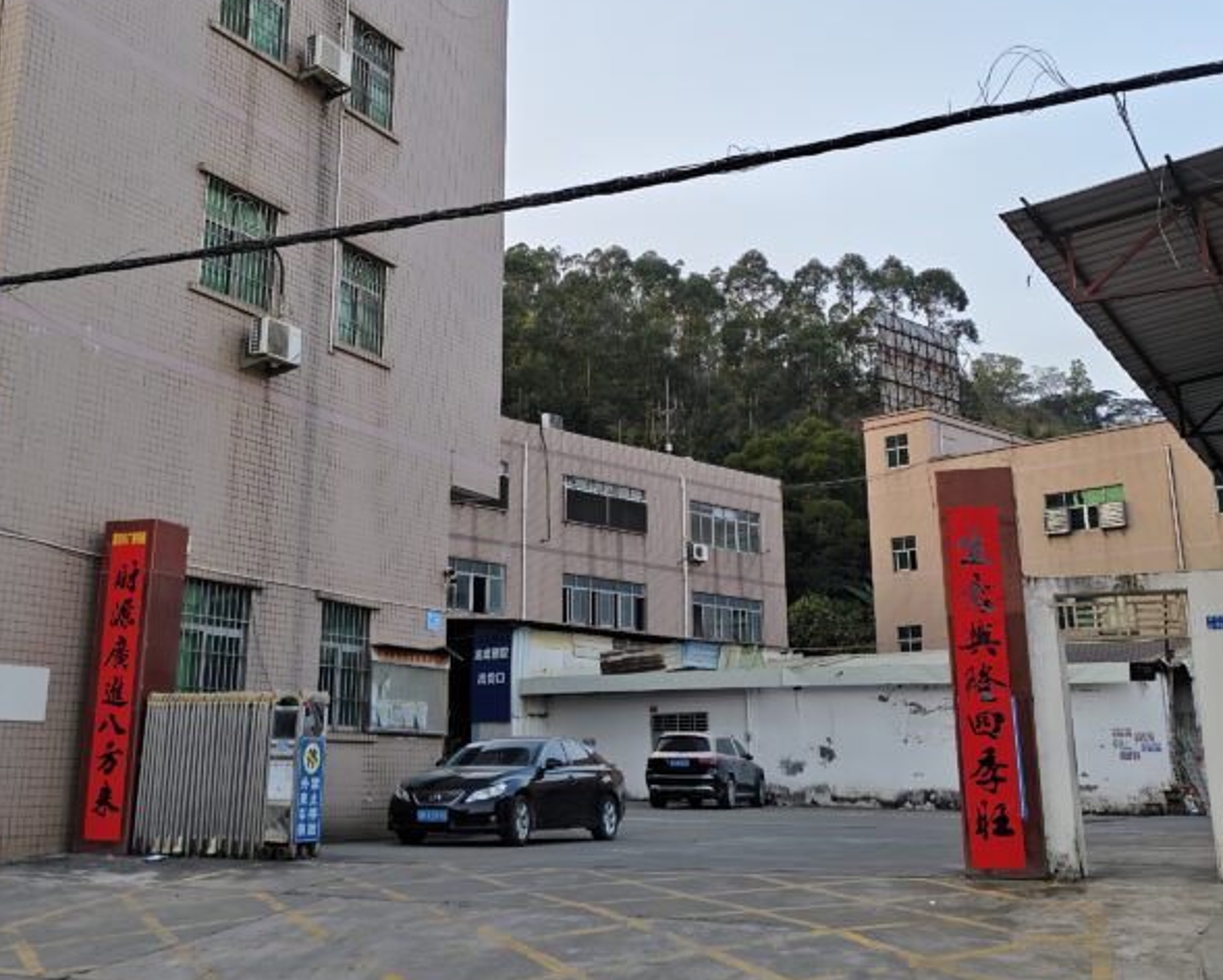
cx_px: 544
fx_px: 1413
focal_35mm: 39
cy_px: 370
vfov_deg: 38.0
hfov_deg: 46.7
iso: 71
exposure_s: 1/193
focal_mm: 5.56
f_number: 1.88
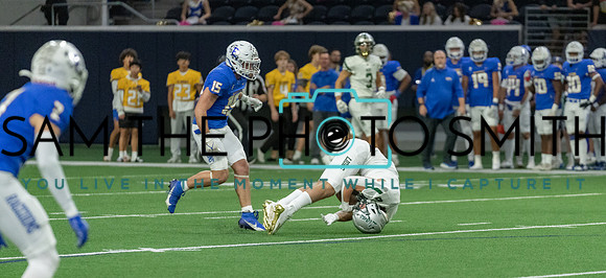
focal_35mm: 267
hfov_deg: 8.4
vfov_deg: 3.9
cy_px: 141
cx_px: 342
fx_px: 4117
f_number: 2.8
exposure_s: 1/1250
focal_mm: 200
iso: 4000
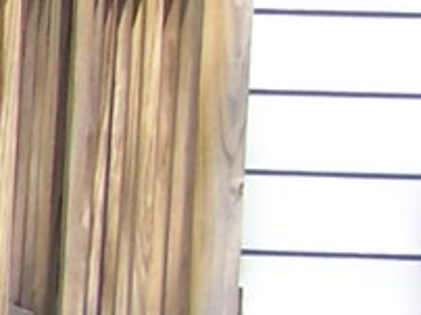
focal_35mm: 271
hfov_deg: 6.4
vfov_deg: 5.5
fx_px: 3292
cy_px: 144
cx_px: -1046
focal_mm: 6.3
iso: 80
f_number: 2.8
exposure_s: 1/640
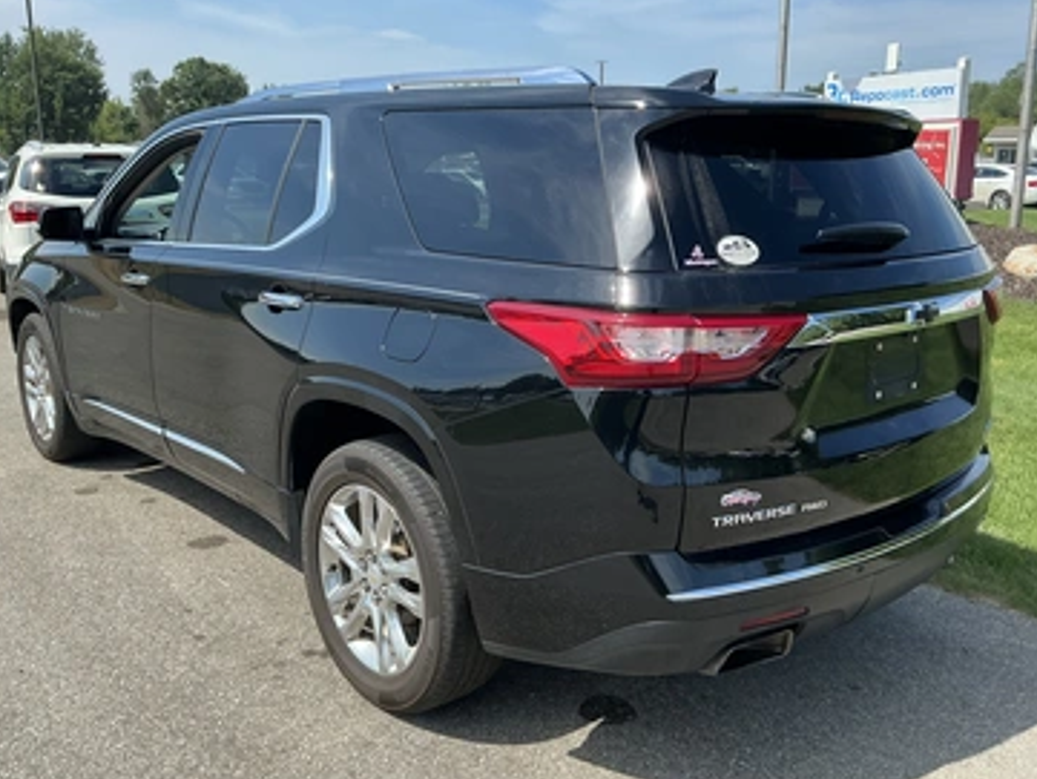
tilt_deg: -14.2
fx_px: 929
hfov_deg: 58.3
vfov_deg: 45.5
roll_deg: -1.7
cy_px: 400
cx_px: 508
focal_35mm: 31
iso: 25
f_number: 1.8
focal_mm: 3
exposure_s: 1/944
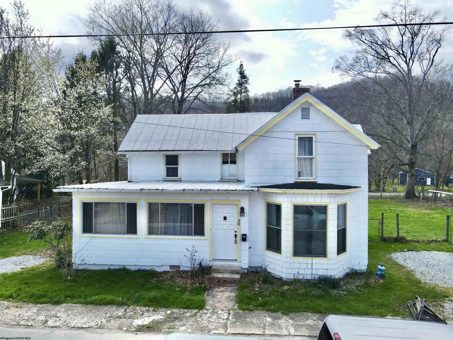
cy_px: 170
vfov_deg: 56.8
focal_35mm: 24
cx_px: 226
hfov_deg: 71.6
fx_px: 314
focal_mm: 4.5
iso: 100
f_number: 2.8
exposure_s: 1/800
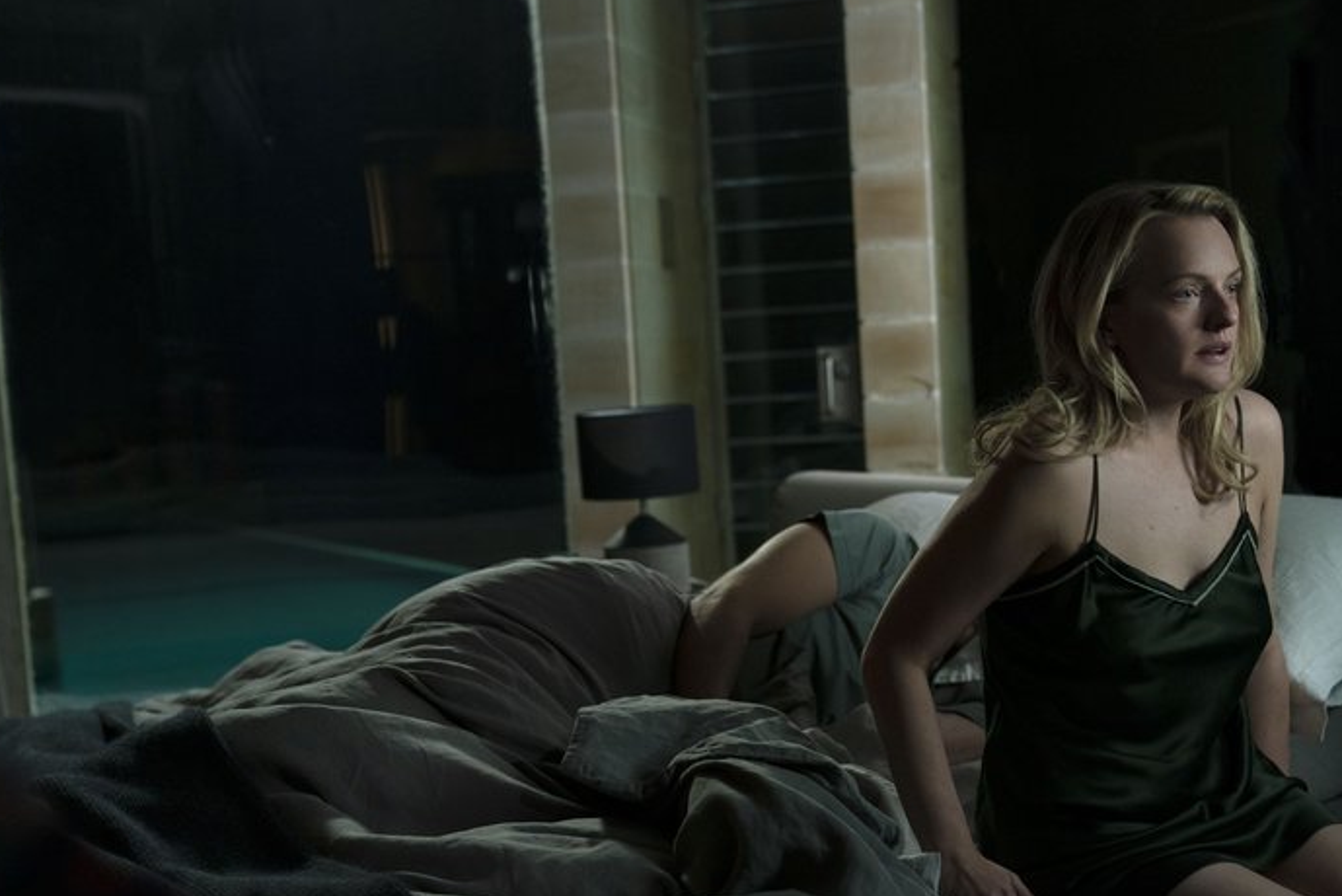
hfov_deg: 41.8
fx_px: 1753
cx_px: 764
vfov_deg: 28.7
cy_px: 495
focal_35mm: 47
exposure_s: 1/25
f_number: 2.8
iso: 2000
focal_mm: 40
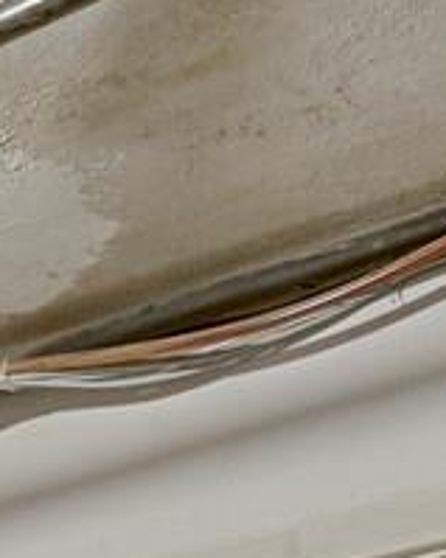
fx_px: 2114
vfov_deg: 12.0
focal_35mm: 128
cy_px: 1352
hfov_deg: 9.7
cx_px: -818
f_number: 8
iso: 250
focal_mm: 17
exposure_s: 8
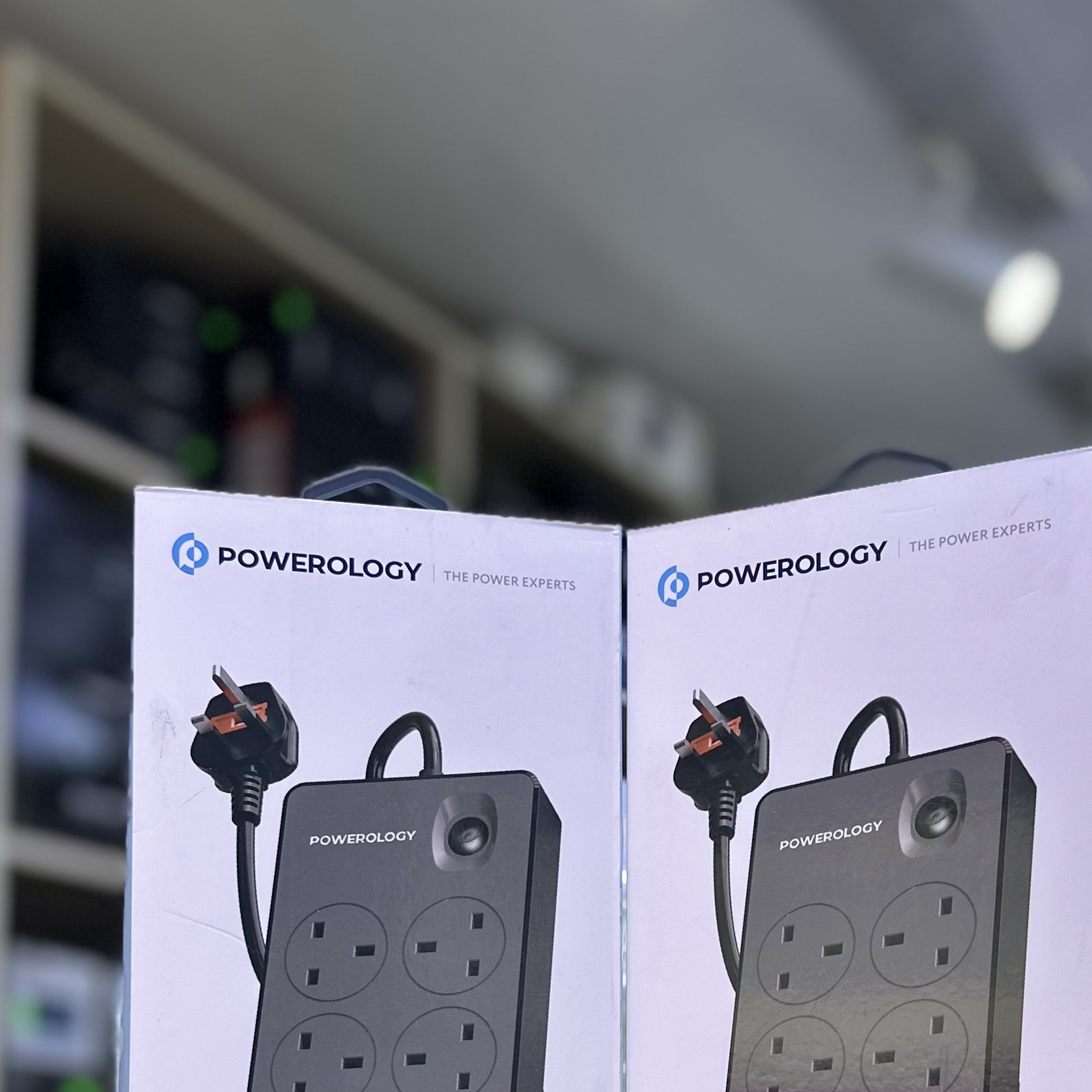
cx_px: 628
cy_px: 1095
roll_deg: -0.8
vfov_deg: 30.9
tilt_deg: +4.8
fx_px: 1820
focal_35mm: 51
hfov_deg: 33.3
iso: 80
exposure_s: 1/254
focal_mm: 6.86
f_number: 1.78
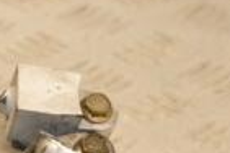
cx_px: -117
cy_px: 146
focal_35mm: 371
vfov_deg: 3.7
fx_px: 2370
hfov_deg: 5.5
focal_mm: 58
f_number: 6.3
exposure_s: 1/200
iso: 800
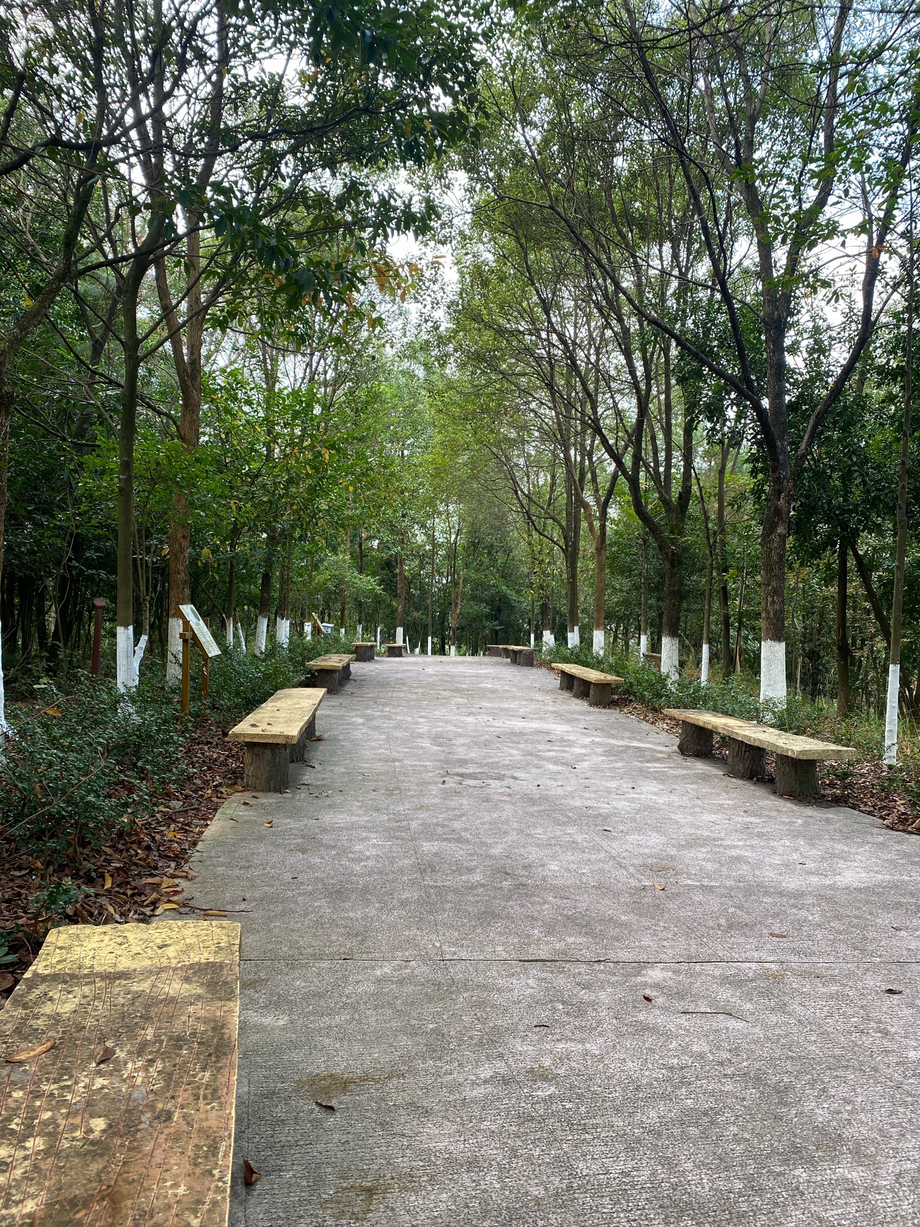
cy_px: 614
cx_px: 460
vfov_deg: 67.3
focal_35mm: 26
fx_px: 921
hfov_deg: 53.1
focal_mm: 4.25
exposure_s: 1/122
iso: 32
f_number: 1.8
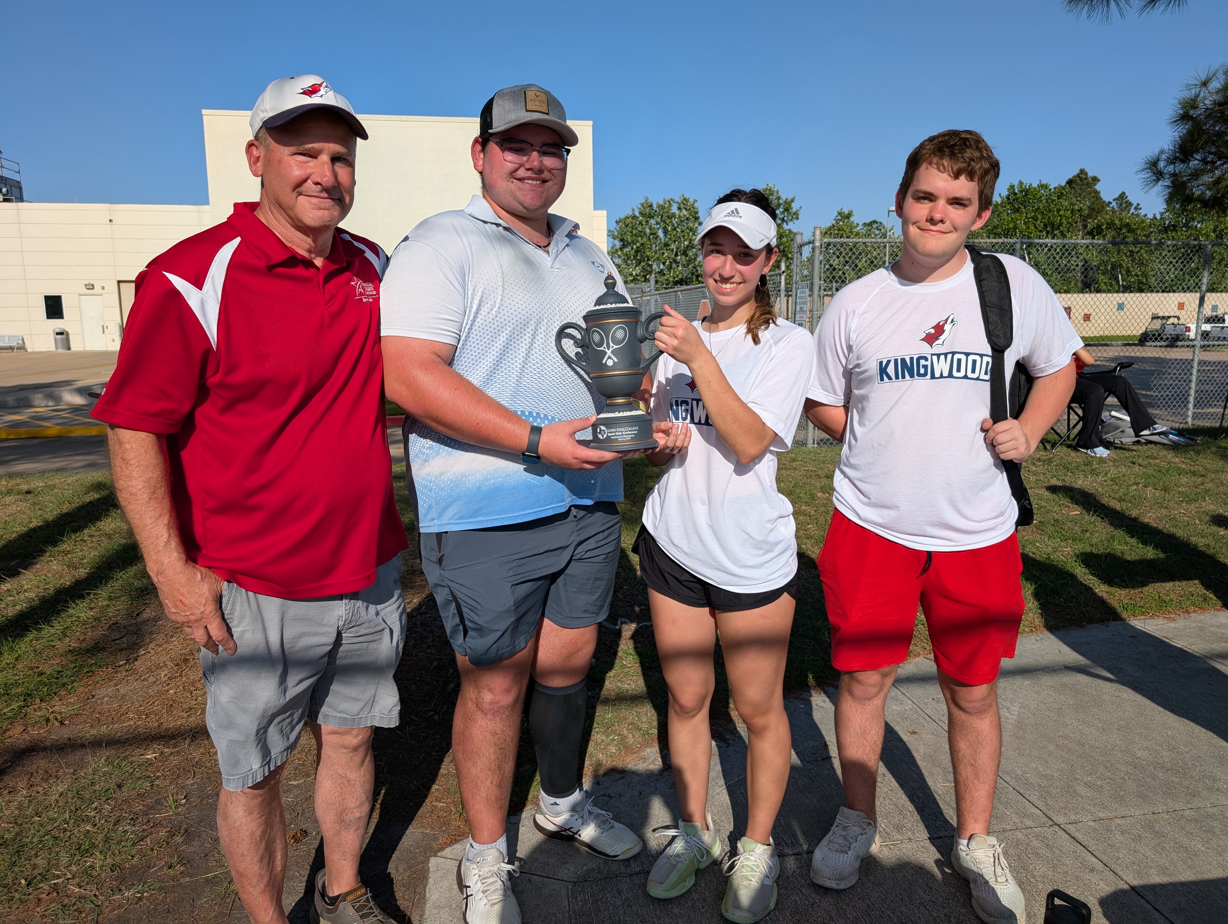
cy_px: 462
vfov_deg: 56.9
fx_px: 853
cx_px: 614
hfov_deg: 71.5
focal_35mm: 24
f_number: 1.68
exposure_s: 1/2088
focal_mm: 6.9
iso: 22
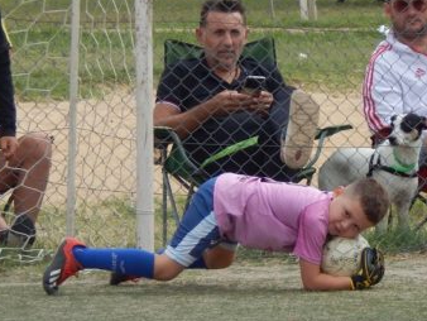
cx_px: 369
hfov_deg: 2.7
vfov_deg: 2.1
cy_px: 205
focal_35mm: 722
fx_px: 8912
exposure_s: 1/500
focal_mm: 56.5
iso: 125
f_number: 5.7
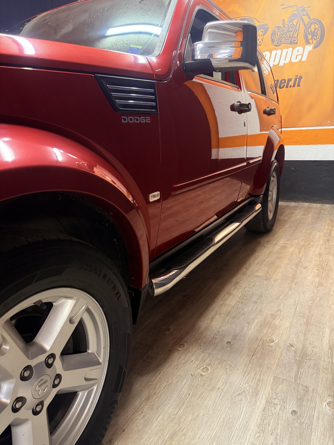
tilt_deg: -13.9
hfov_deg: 56.8
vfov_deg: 71.6
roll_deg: +0.8
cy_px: 222
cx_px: 167
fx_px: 309
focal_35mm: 24
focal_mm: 6.76
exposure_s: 1/33
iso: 640
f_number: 1.78
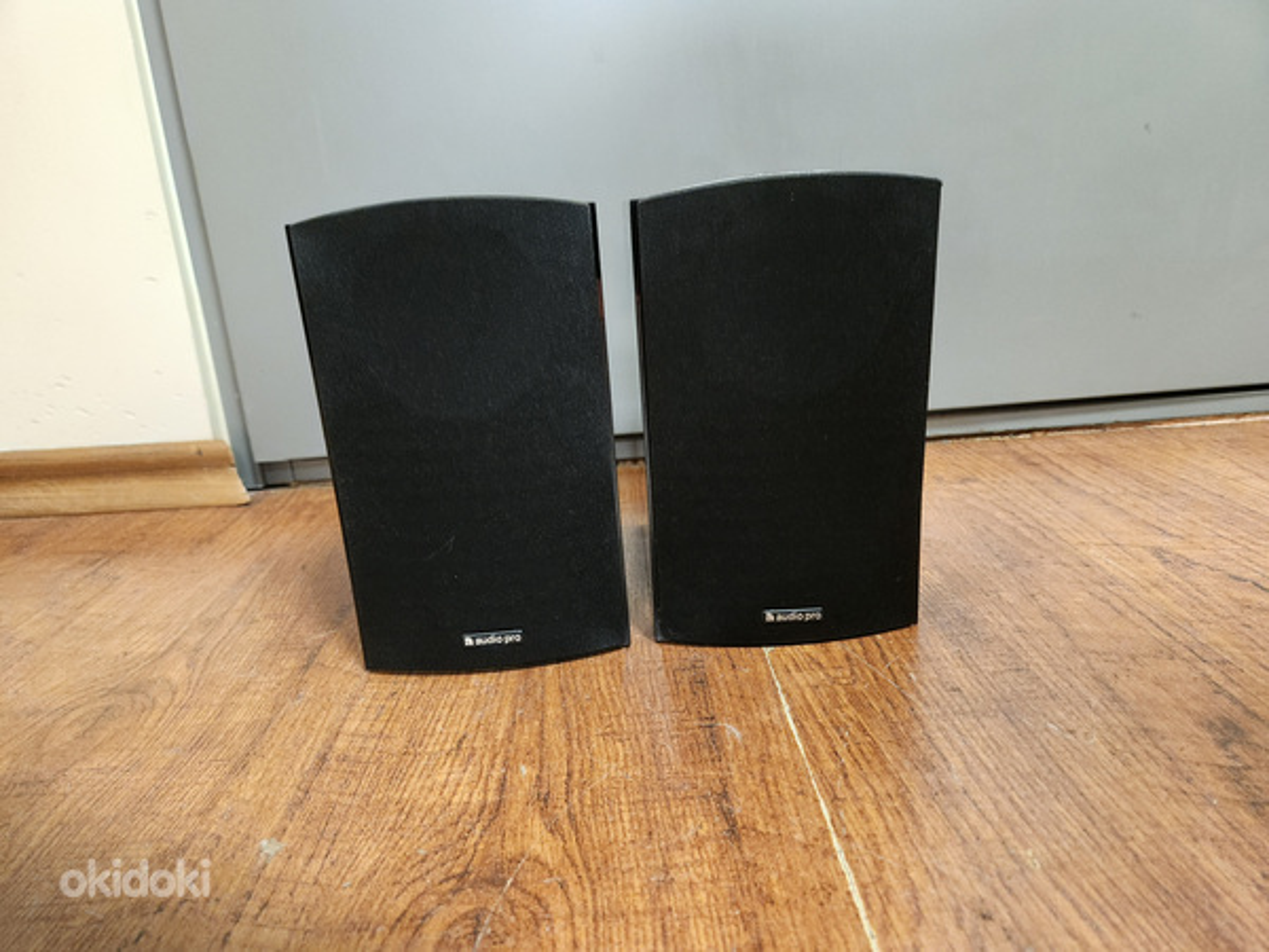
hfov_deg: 73.9
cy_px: 476
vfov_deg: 58.9
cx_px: 634
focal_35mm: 23
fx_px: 843
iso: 640
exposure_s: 1/50
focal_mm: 5.4
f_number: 1.8
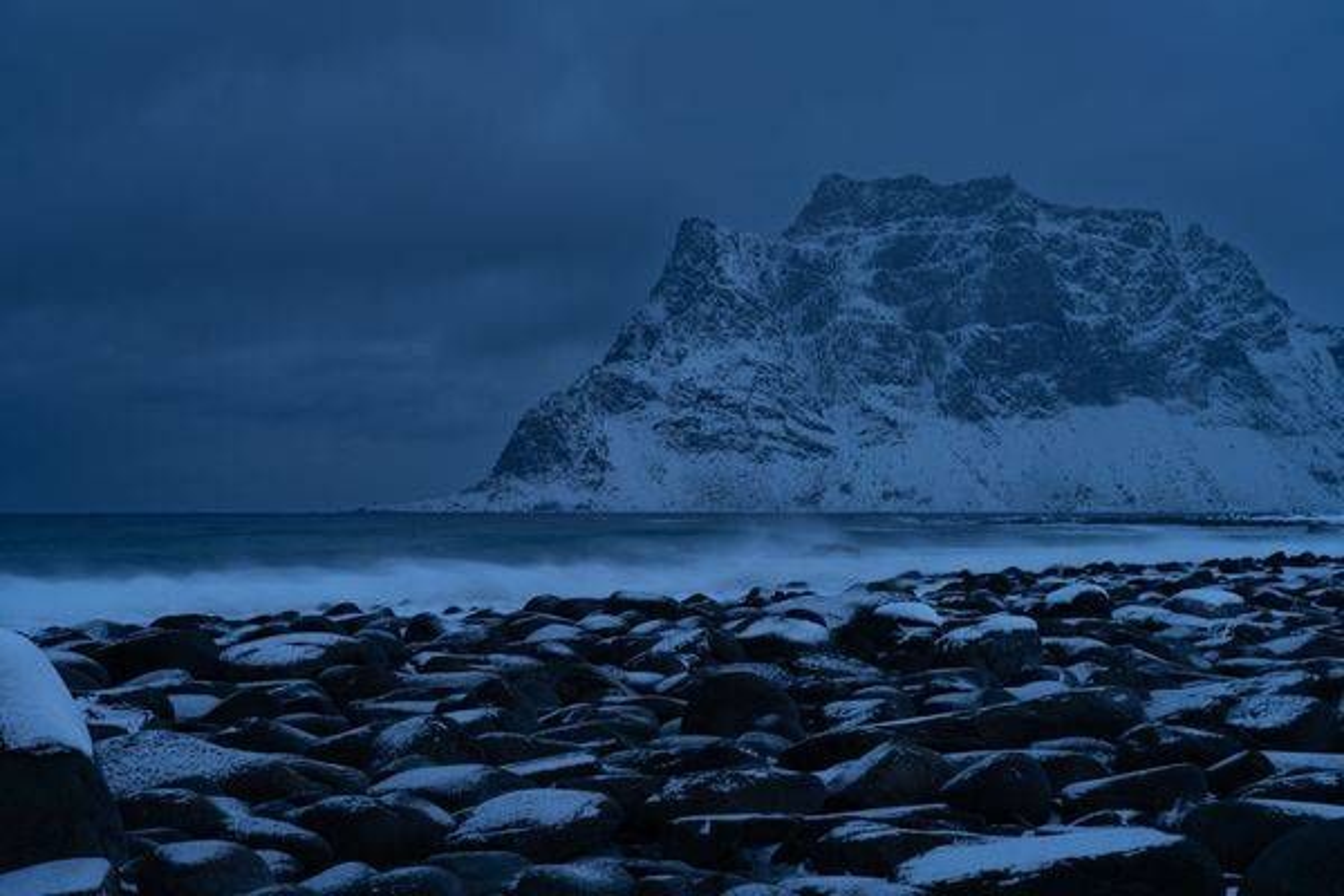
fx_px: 2501
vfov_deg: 20.3
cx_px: 672
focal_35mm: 67
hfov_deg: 30.1
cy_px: 448
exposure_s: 1.3
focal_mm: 67
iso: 100
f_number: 8
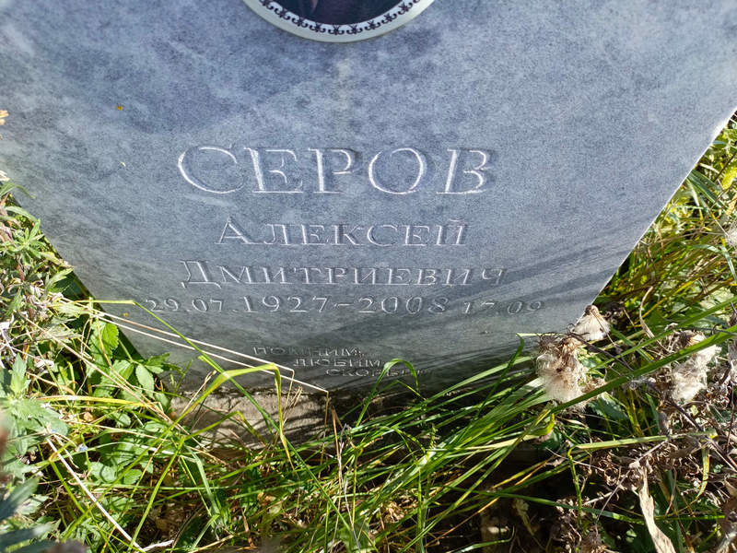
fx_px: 532
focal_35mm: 25
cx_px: 368
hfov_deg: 69.4
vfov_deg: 54.9
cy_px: 276
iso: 112
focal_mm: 4.76
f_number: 1.69
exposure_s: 1/327
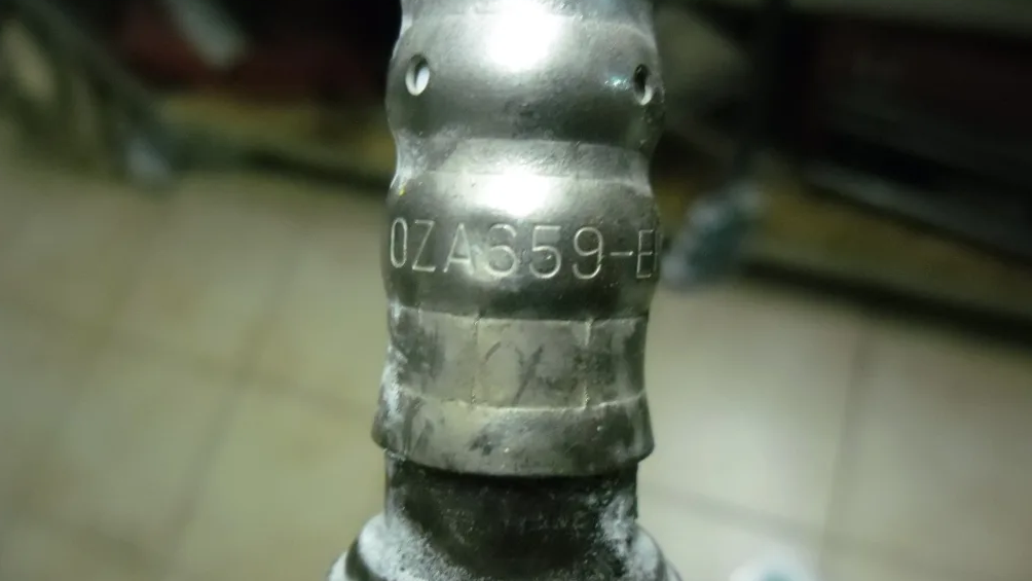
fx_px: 821
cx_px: 522
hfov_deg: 64.3
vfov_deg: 38.9
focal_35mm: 30
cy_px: 264
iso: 400
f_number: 3.5
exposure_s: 1/22
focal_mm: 4.9
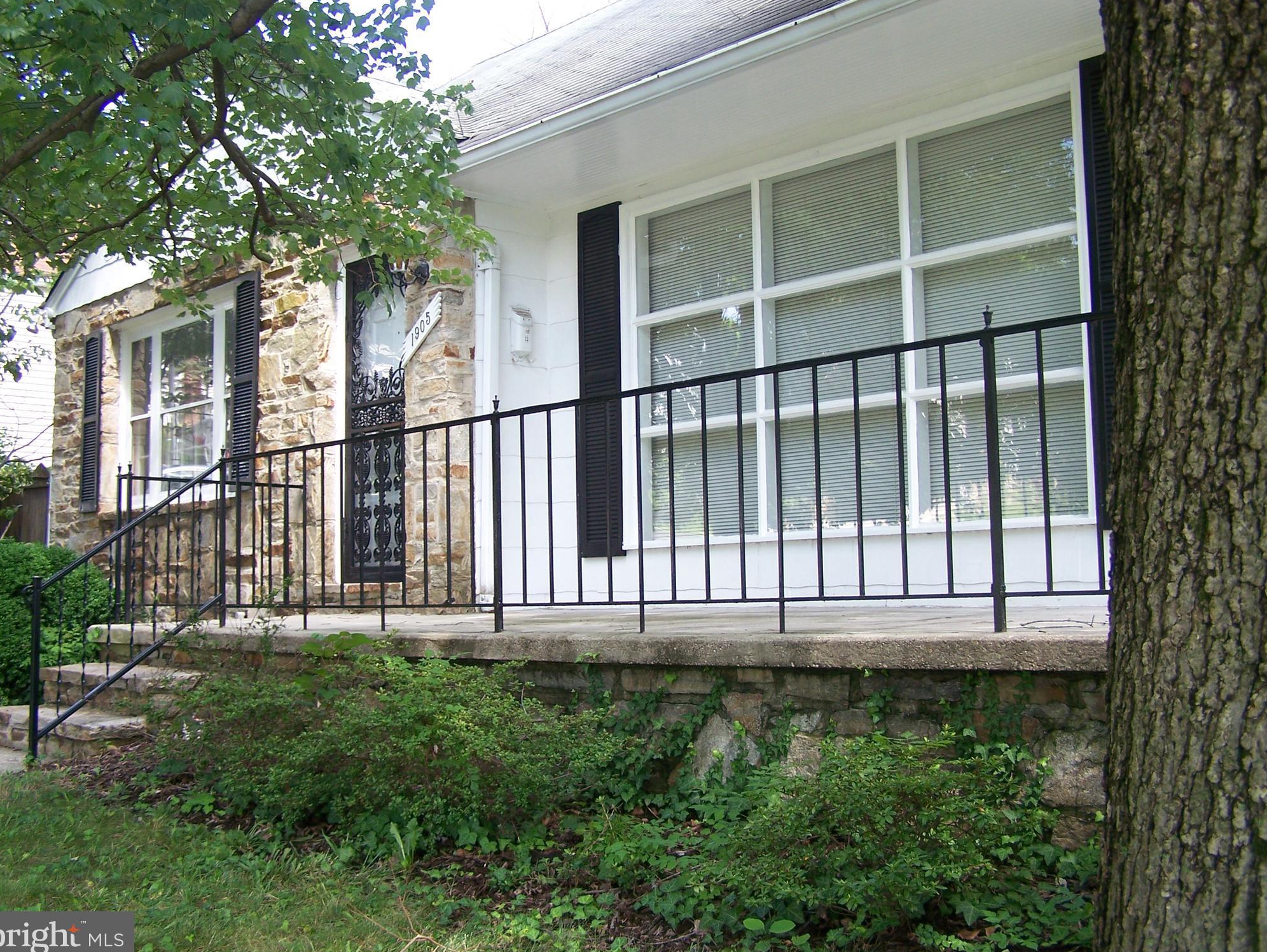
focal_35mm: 39
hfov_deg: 47.8
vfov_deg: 36.9
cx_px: 625
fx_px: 1428
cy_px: 475
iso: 80
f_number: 2.8
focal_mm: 6.3
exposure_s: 1/100
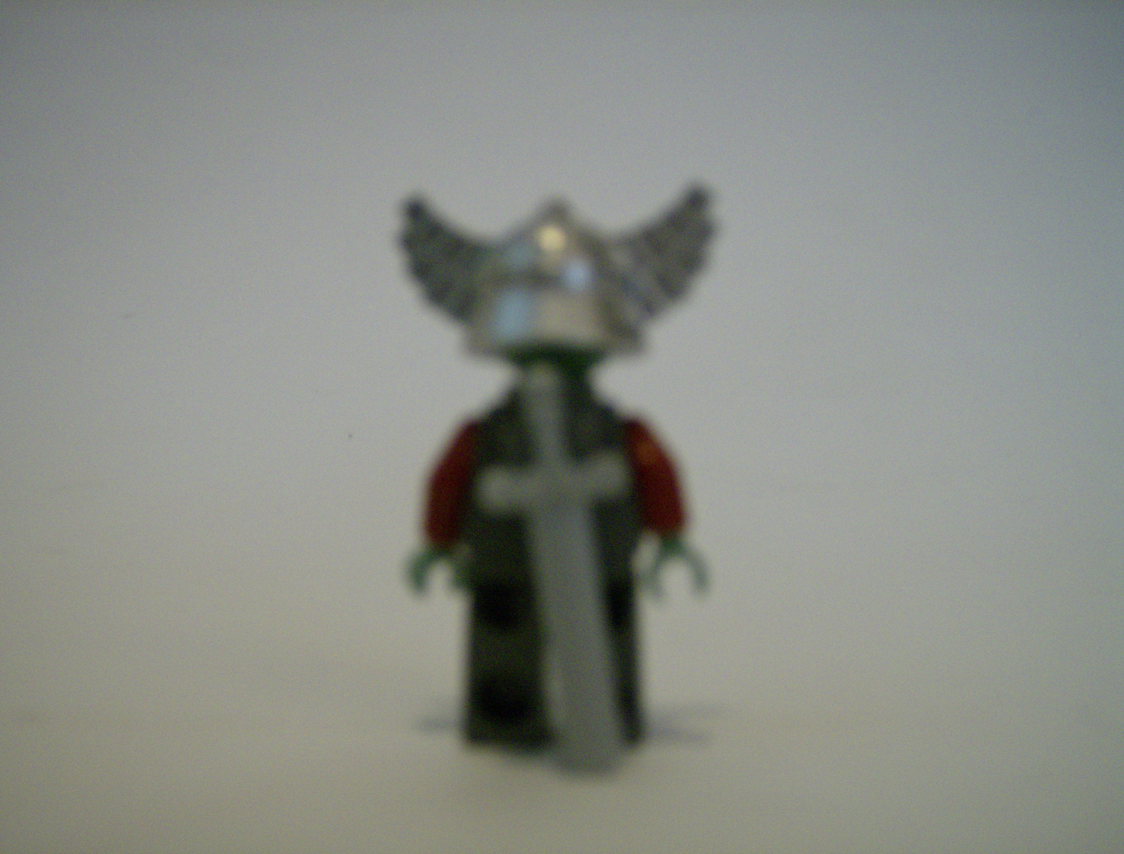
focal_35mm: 36
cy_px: 427
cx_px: 562
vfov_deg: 40.0
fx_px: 1175
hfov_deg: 51.1
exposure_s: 1/64
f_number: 2.8
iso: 161
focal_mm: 6
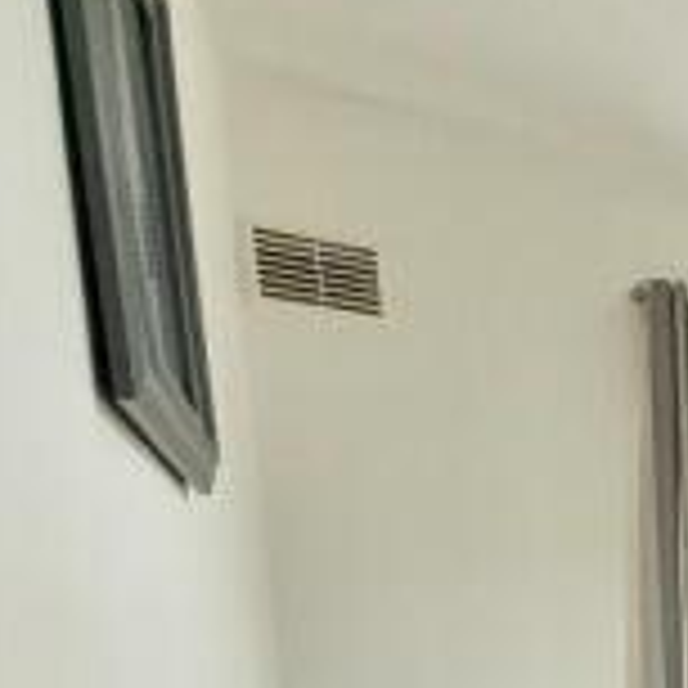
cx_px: 1077
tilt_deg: -8.8
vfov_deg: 30.1
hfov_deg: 25.3
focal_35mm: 47
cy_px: 848
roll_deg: -0.3
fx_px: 1057
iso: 250
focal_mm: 2.22
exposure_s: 1/100
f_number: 2.2
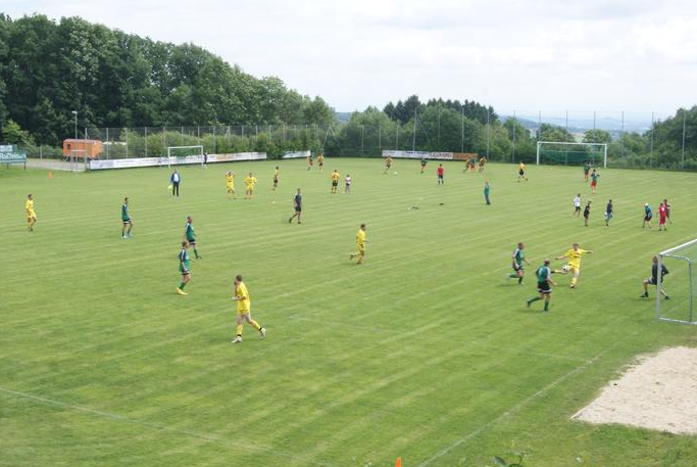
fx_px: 1037
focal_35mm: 54
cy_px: 236
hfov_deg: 37.1
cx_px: 352
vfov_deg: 25.3
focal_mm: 35
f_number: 11
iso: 100
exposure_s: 1/80
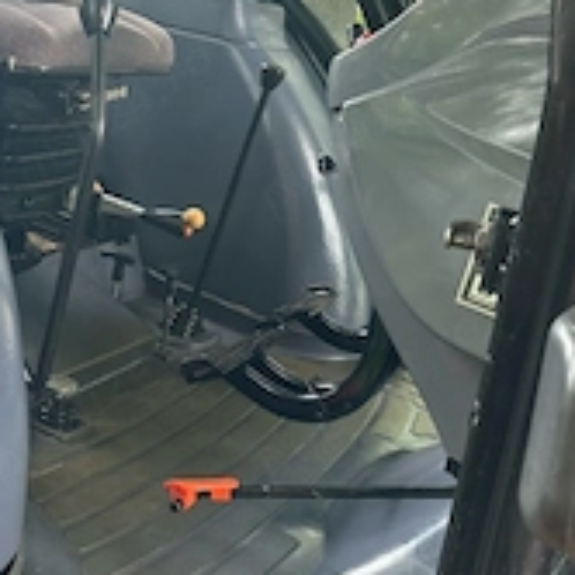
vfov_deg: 33.0
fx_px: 958
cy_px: 170
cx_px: 170
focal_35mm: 51
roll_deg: -12.2
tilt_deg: -10.5
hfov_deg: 33.0
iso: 100
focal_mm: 6.86
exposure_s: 1/121
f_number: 1.78
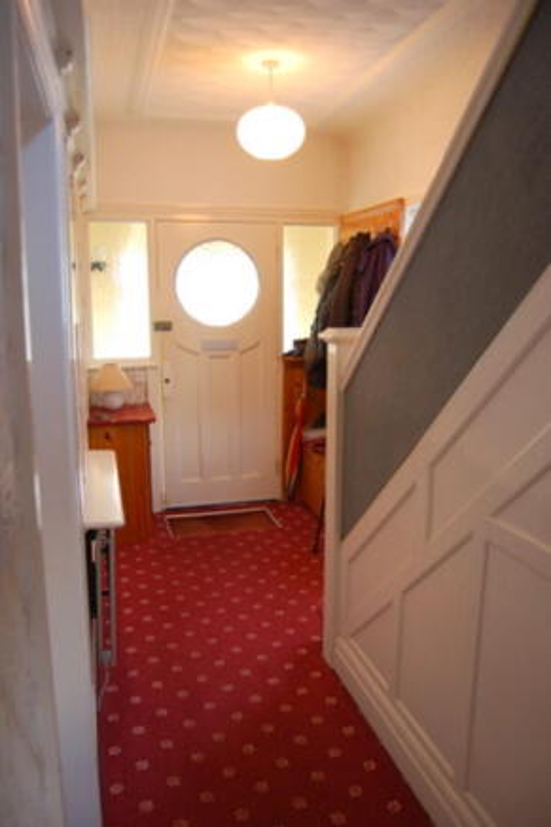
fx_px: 620
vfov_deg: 67.4
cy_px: 414
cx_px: 276
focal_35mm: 27
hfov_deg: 47.9
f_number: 3.5
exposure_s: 1/15
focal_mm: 18
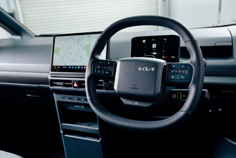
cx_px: 118
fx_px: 203
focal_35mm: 31
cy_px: 79
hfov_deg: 60.3
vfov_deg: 42.3
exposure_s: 1/160
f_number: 4
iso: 400
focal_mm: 31
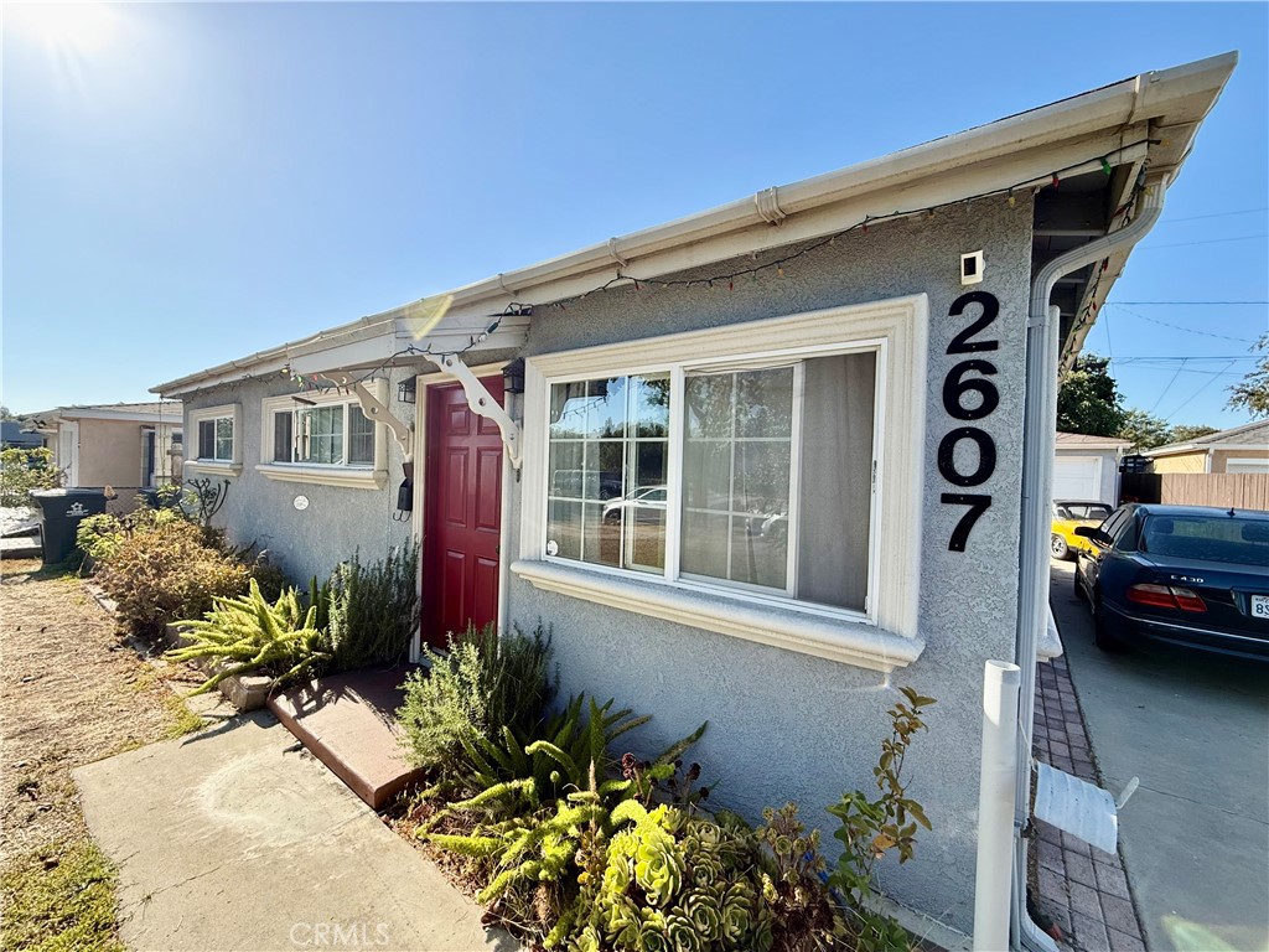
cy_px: 476
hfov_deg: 102.1
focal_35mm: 14
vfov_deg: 85.7
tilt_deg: -0.8
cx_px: 634
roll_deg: -1.8
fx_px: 513
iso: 64
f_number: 2.2
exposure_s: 1/686
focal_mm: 2.22
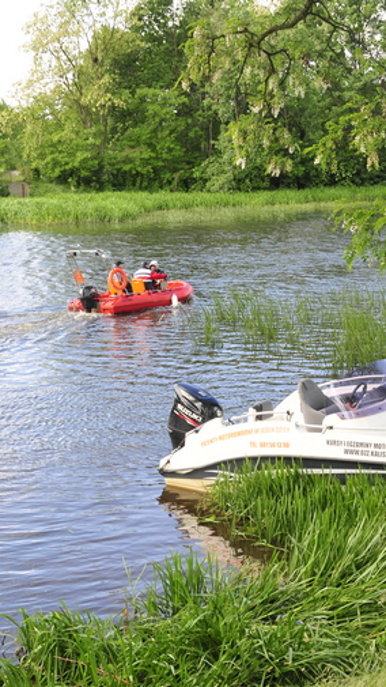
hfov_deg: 19.4
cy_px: 344
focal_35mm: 62
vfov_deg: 33.8
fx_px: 1128
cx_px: 224
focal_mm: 26
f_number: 6.3
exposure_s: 1/160
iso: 200
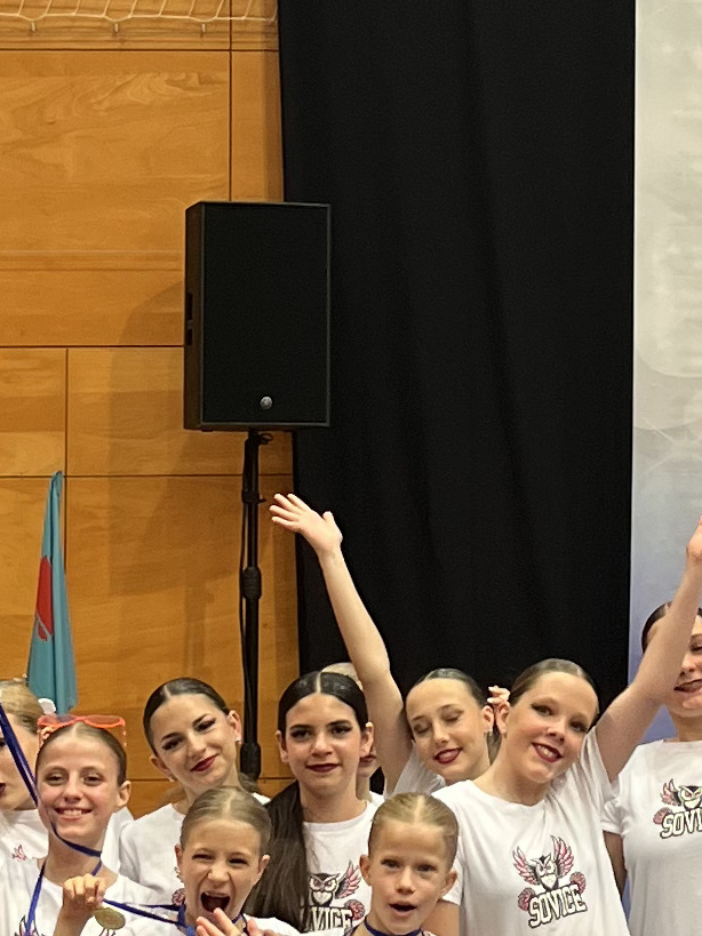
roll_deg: +1.1
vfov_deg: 15.4
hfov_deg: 11.5
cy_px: 344
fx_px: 3462
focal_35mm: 128
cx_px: 620
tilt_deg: +5.4
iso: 80
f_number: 1.6
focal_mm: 5.1
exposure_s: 1/100
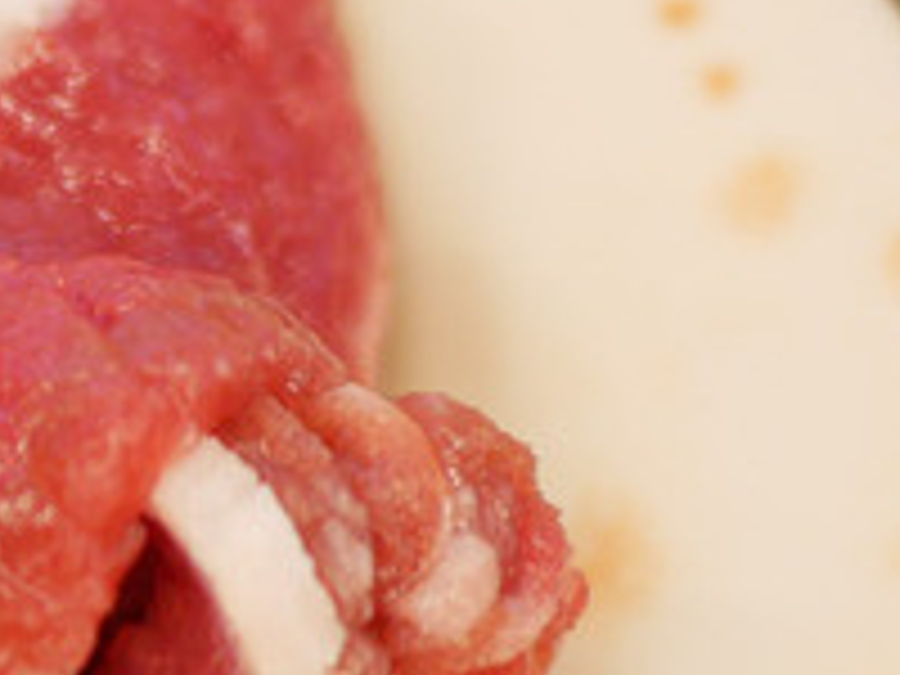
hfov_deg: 12.2
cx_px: -639
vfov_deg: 9.9
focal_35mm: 150
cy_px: 310
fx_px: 3900
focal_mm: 15
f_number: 1.7
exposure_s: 1/60
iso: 250
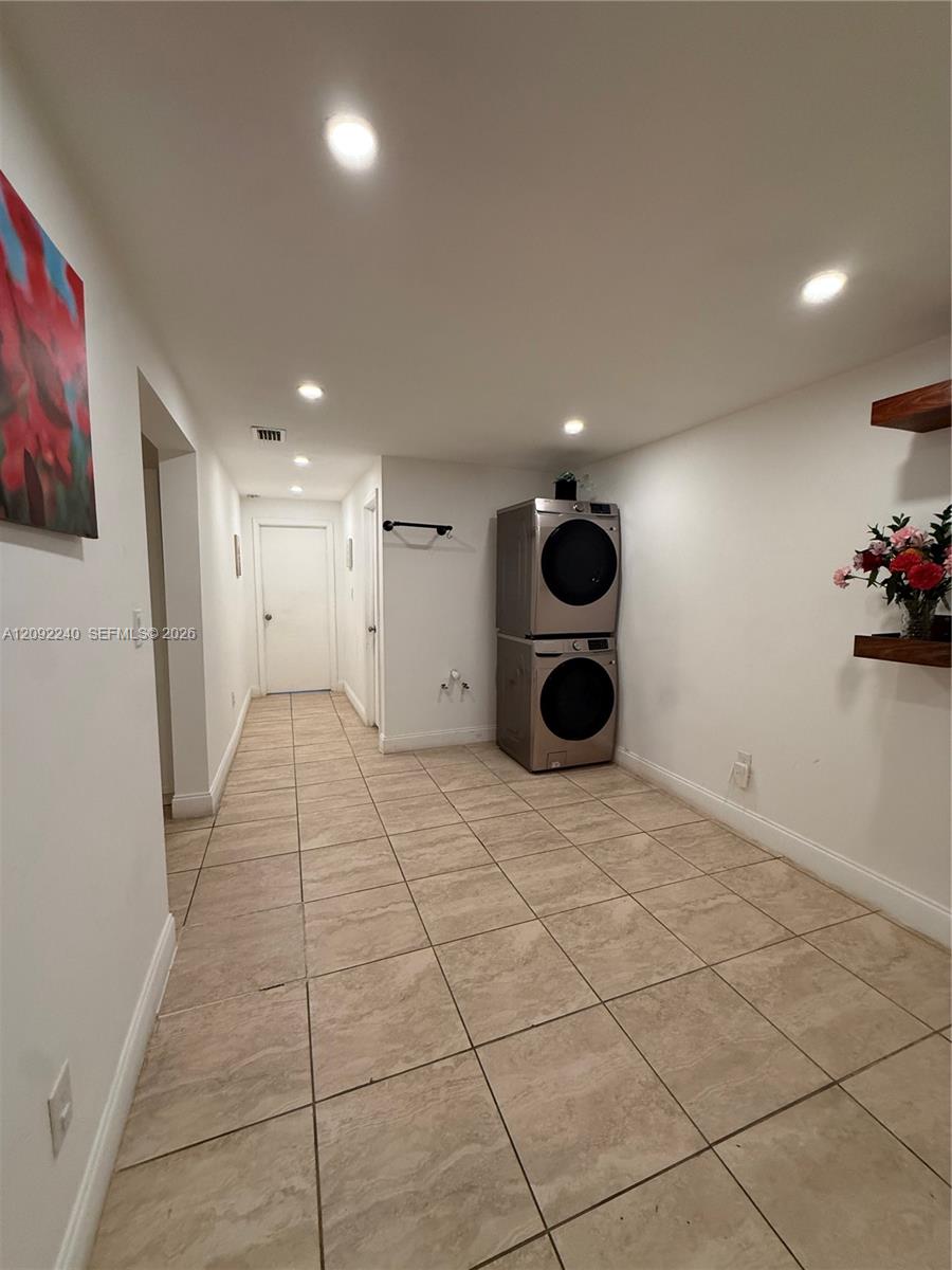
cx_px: 476
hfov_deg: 85.7
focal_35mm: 14
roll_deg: -1.1
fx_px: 513
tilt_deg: -5.8
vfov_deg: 102.1
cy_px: 635
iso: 250
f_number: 2.2
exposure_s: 1/120
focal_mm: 2.22
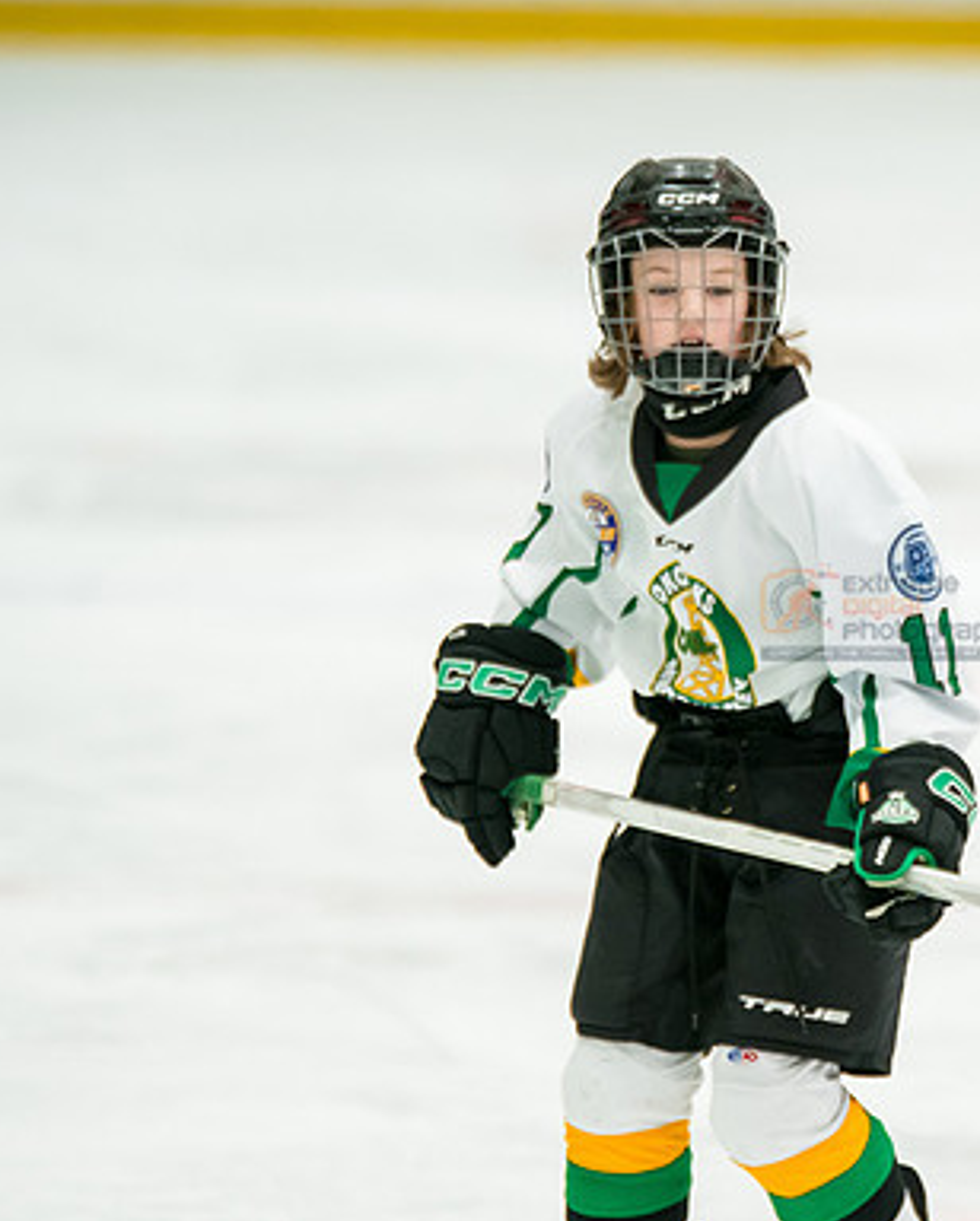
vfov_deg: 3.4
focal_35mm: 563
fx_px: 20379
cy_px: 594
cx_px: 771
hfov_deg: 2.8
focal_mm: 300
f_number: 3.2
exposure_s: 1/1600
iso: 3200
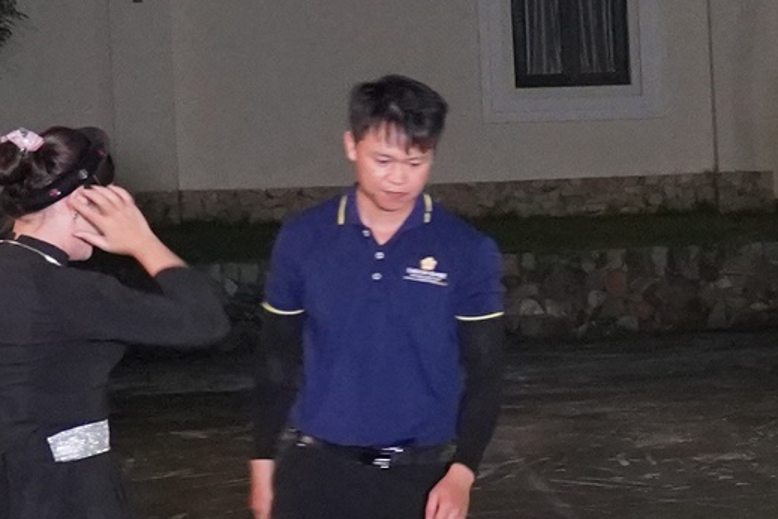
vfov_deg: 8.4
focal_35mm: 162
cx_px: 1408
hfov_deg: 11.7
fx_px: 3501
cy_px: 472
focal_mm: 28
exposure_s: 1/60
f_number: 4
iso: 8000
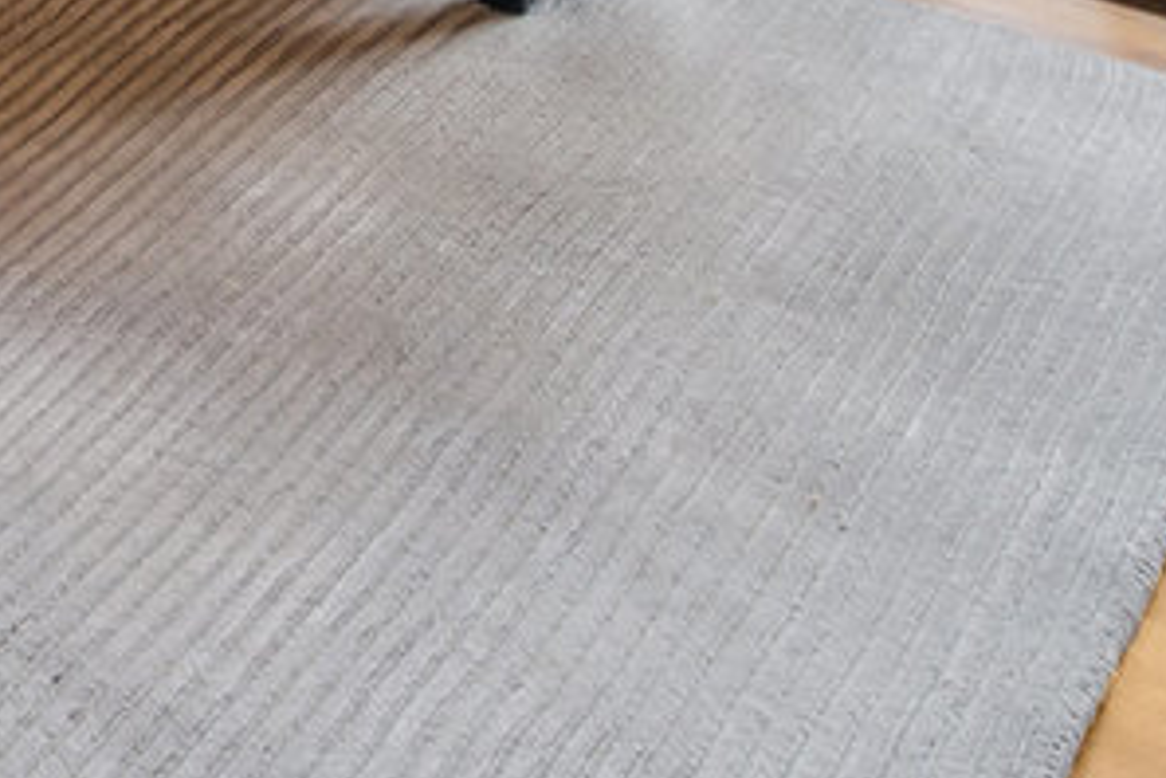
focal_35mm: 104
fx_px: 3380
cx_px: -1009
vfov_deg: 9.9
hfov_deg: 16.1
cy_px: -1542
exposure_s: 1/10
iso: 400
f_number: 9
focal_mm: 15.5
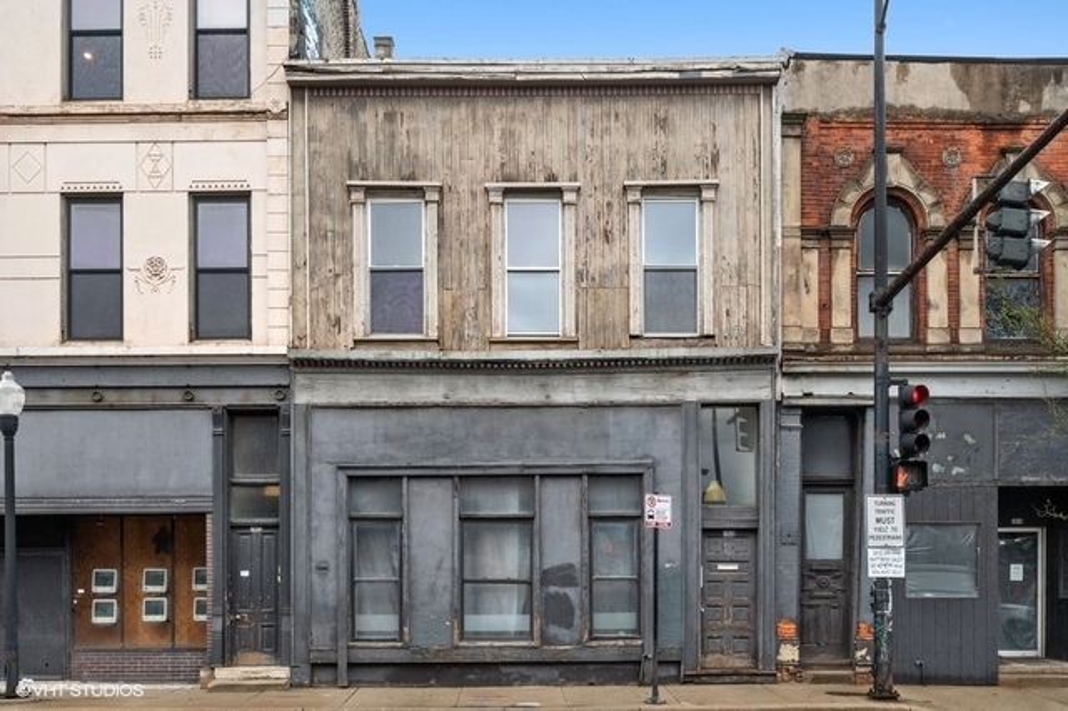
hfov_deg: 53.2
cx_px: 534
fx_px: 1067
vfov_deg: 36.8
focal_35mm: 36
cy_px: 356
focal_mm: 24
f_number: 11
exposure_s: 1/40
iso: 200
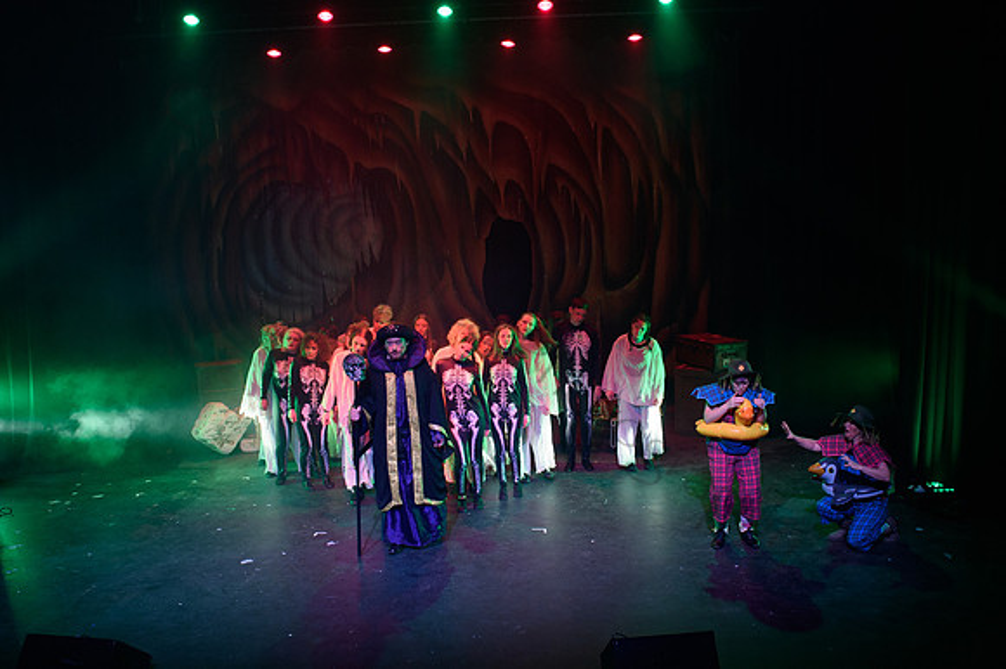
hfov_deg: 55.0
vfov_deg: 38.2
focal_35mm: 35
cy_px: 351
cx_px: 506
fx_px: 967
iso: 1250
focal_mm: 27
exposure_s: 1/30
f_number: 5.6
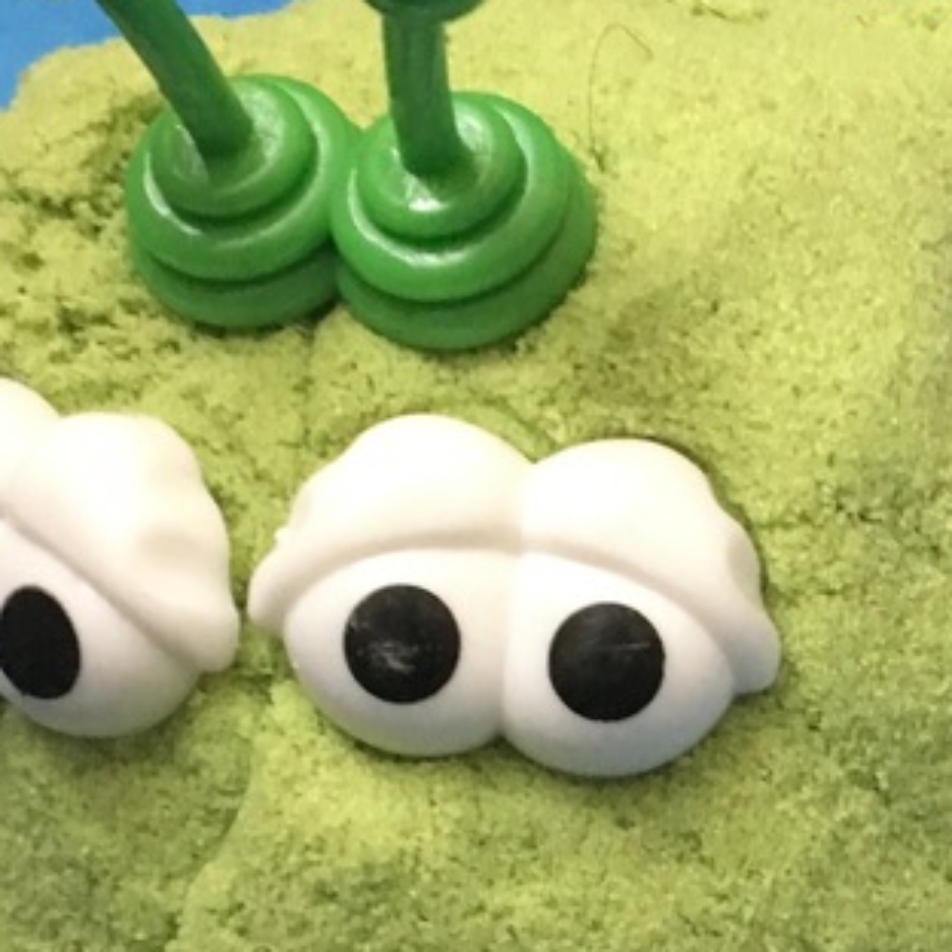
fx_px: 2614
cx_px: 644
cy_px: 662
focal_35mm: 84
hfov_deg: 20.6
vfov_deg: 20.5
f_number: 2.2
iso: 400
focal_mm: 4.15
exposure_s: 1/17
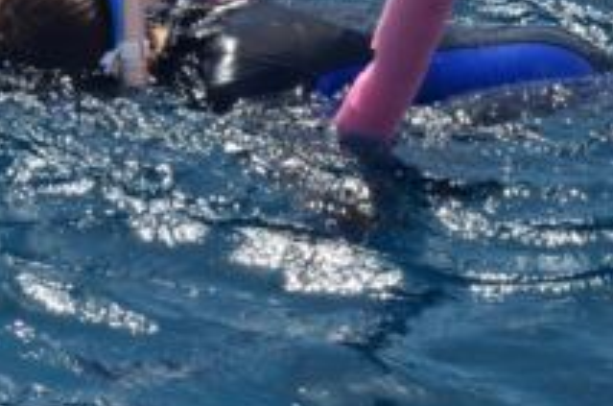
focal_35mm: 279
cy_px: 82
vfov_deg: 4.9
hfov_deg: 7.4
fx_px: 4740
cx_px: 83
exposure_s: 1/160
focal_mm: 62
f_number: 16
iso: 200
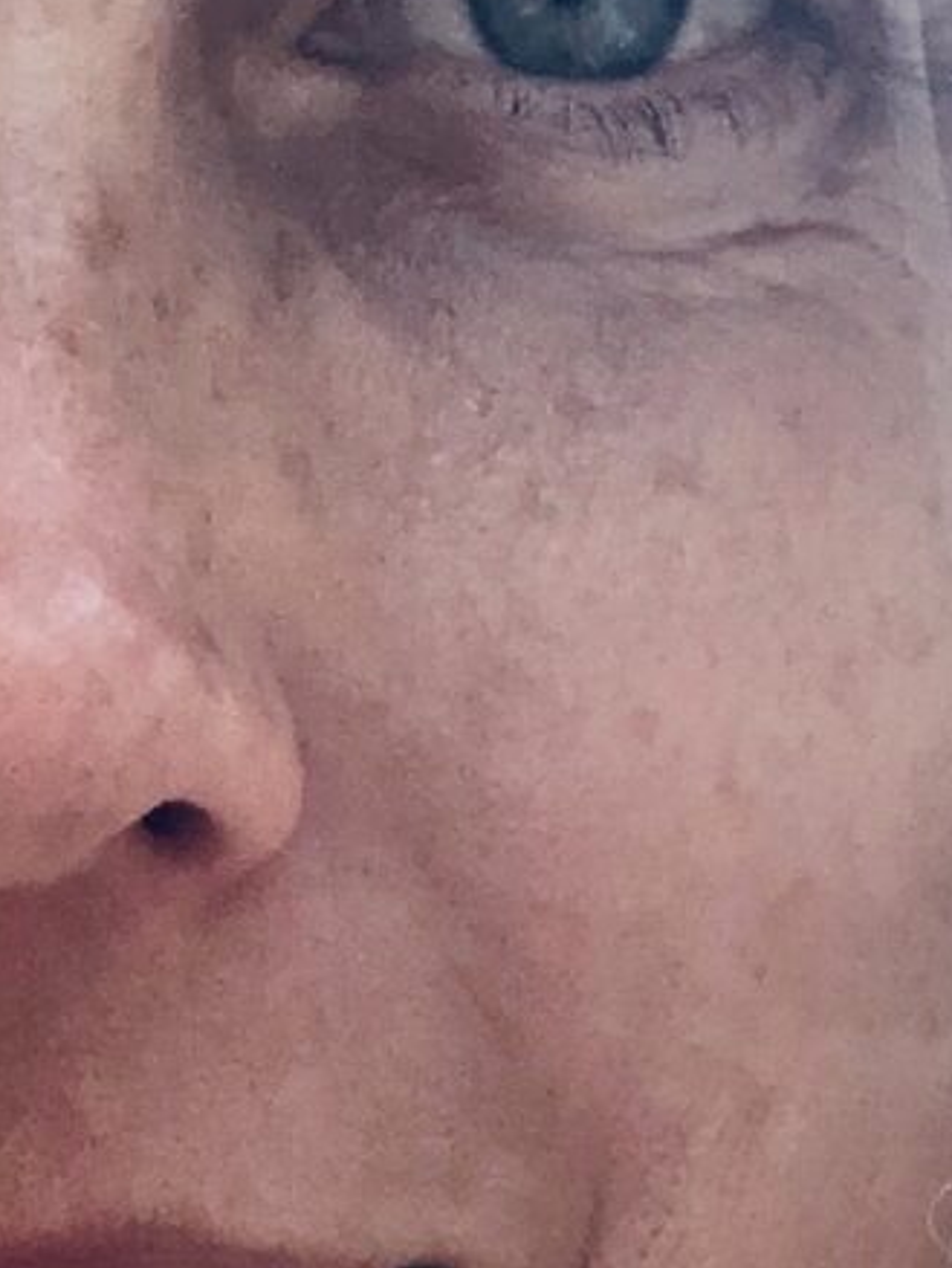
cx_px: 736
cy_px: 2938
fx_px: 6850
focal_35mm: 187
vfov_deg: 9.5
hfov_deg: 7.9
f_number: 2.2
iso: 20
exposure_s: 1/60
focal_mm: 2.87
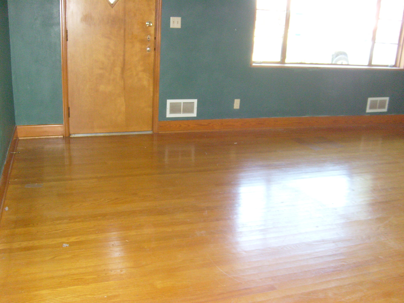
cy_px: 152
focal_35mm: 35
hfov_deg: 52.6
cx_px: 202
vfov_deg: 40.7
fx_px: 408
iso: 320
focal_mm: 5.8
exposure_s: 1/45
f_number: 2.8
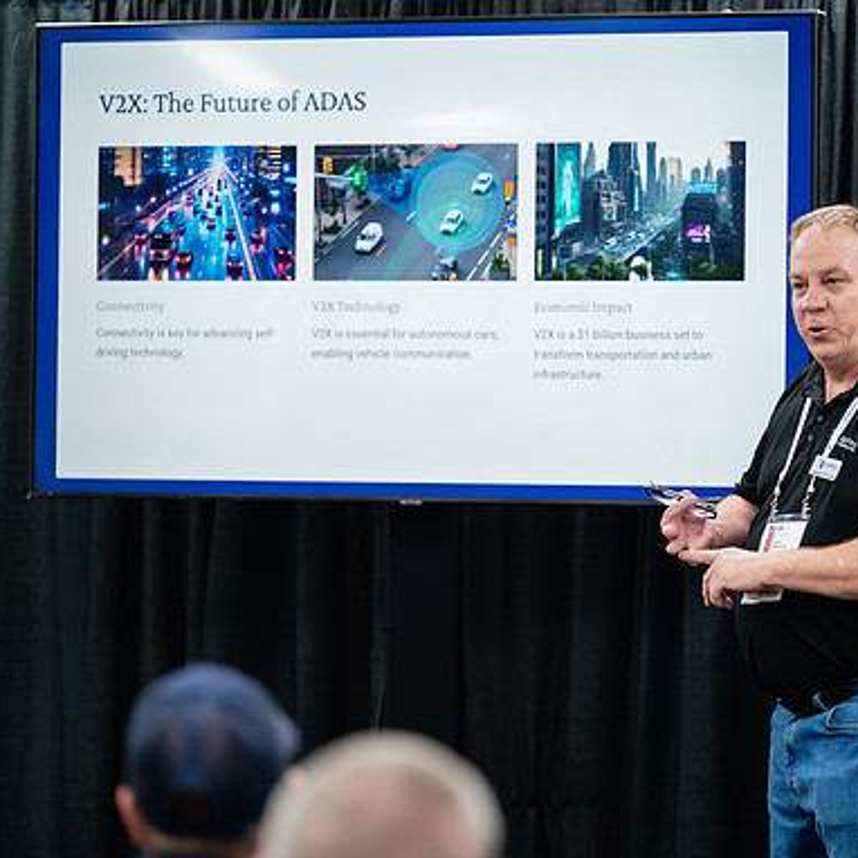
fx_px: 5917
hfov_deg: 8.3
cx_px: 570
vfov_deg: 8.3
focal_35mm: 211
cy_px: 427
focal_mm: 160
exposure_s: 1/200
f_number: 3.2
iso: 1250
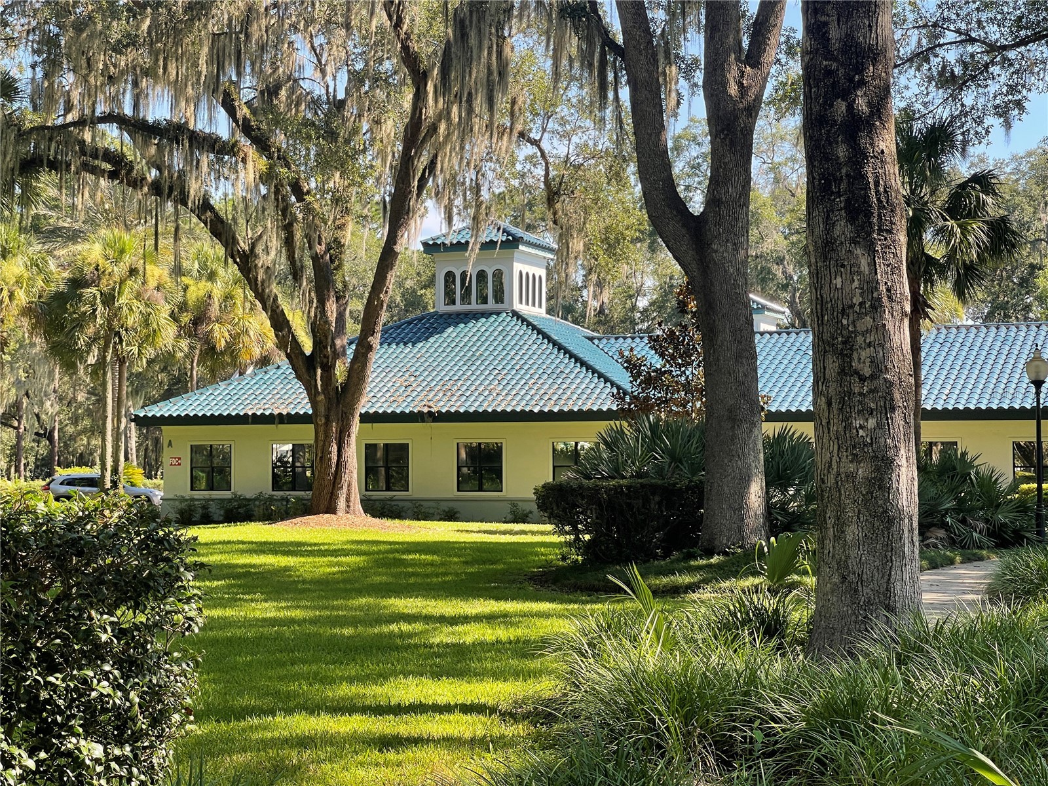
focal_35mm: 64
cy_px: 393
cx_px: 524
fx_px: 1938
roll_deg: -0.1
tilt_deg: +2.0
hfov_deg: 30.3
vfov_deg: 22.9
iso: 20
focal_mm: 7.5
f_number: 2.2
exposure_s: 1/222
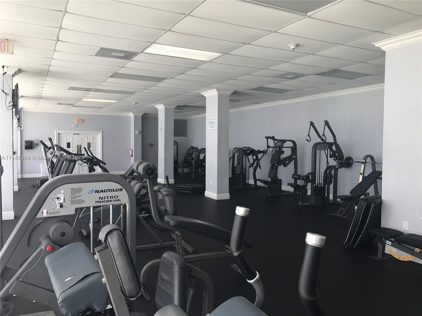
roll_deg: -0.5
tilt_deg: -2.7
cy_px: 158
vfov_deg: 49.7
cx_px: 211
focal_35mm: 28
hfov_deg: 63.4
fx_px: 341
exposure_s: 1/371
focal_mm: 3.99
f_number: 1.8
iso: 20
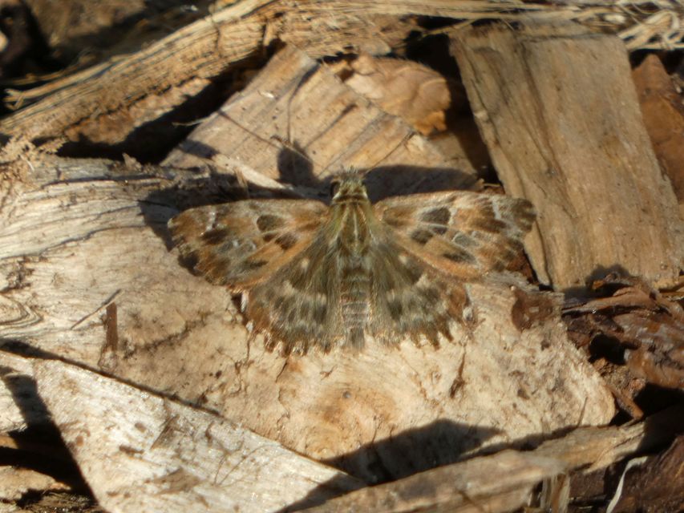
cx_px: 342
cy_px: 256
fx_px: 23715
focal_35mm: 1200
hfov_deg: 1.7
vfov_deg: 1.2
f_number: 5.9
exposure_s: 1/160
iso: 80
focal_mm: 215
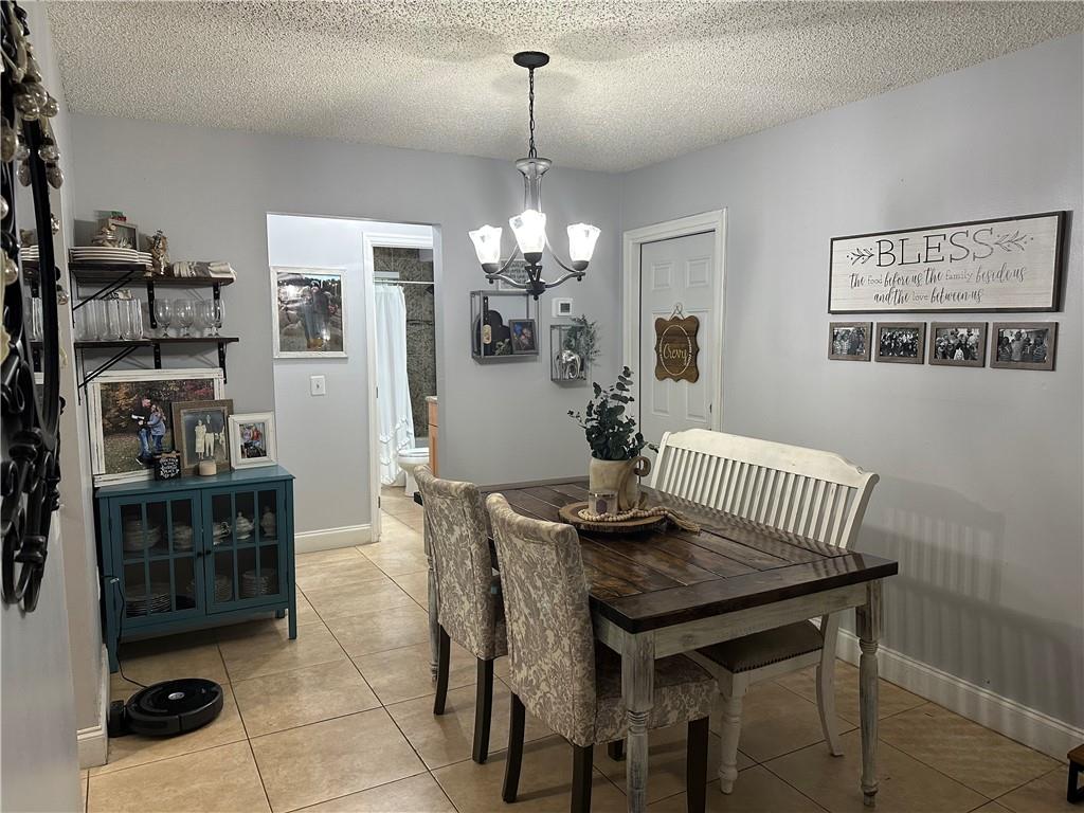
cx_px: 542
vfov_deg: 56.8
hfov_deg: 71.6
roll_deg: +0.1
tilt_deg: -7.0
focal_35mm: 24
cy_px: 406
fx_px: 752
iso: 250
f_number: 1.78
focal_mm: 6.86
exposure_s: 1/60
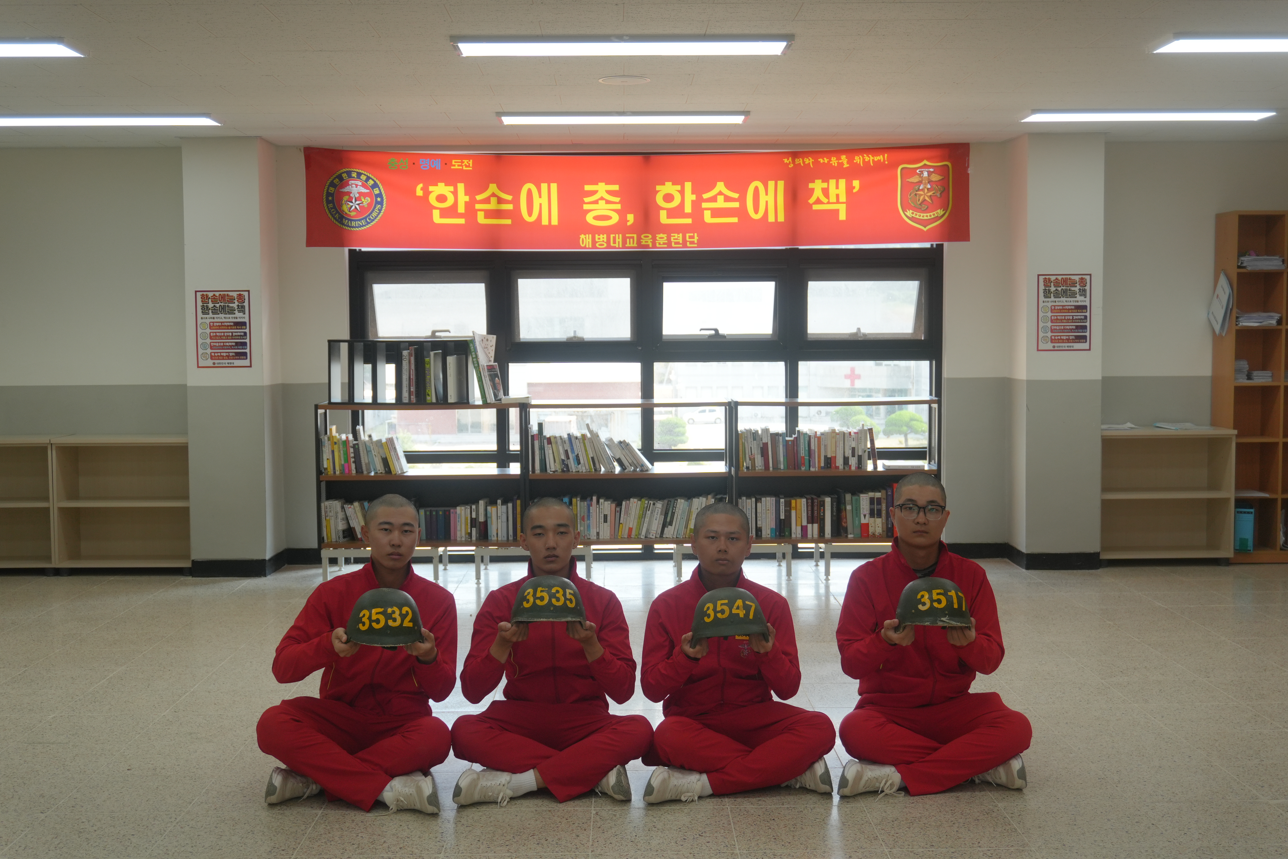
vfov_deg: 29.9
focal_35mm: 45
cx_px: 644
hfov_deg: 43.6
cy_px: 430
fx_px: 1610
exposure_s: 1/160
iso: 250
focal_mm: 30
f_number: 5
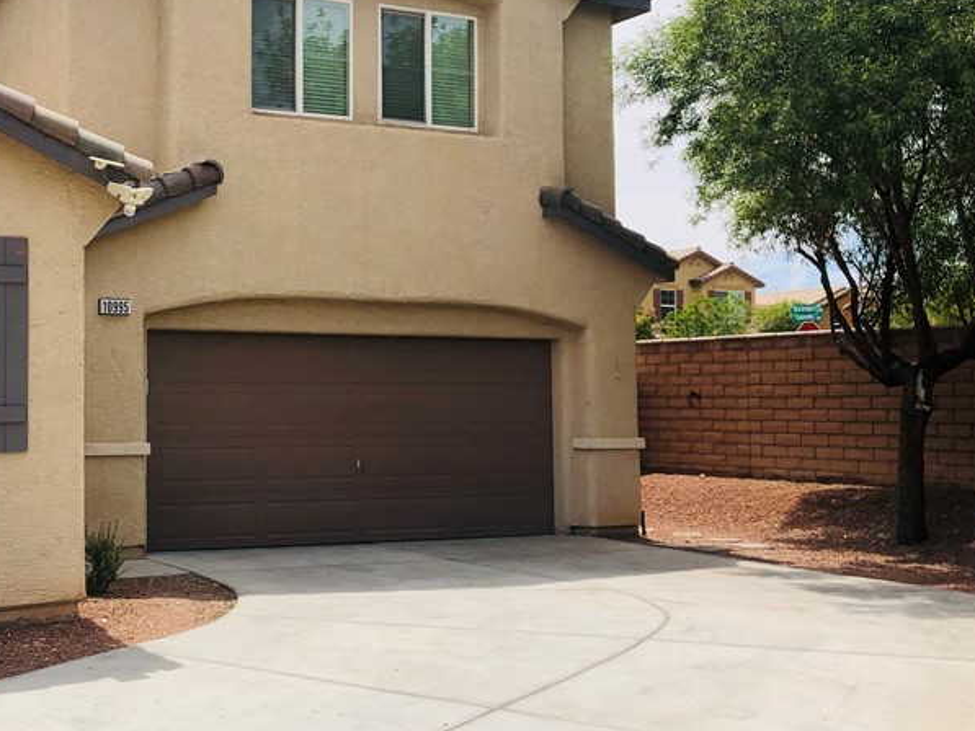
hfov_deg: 37.9
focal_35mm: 48
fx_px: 1352
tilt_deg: +2.3
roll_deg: +0.5
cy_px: 330
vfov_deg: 30.3
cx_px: 163
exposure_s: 1/2825
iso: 20
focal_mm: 4
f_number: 1.8
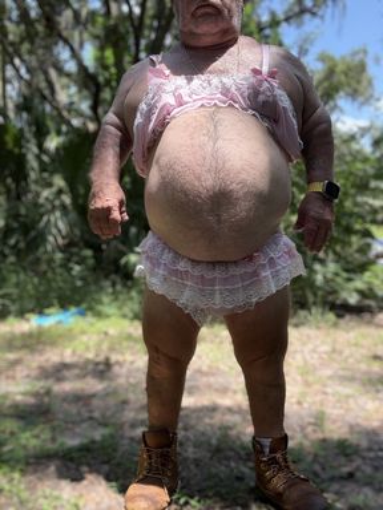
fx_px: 443
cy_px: 255
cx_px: 192
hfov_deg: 46.8
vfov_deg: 60.0
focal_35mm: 30
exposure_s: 1/397
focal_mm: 2.69
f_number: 1.9
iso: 40
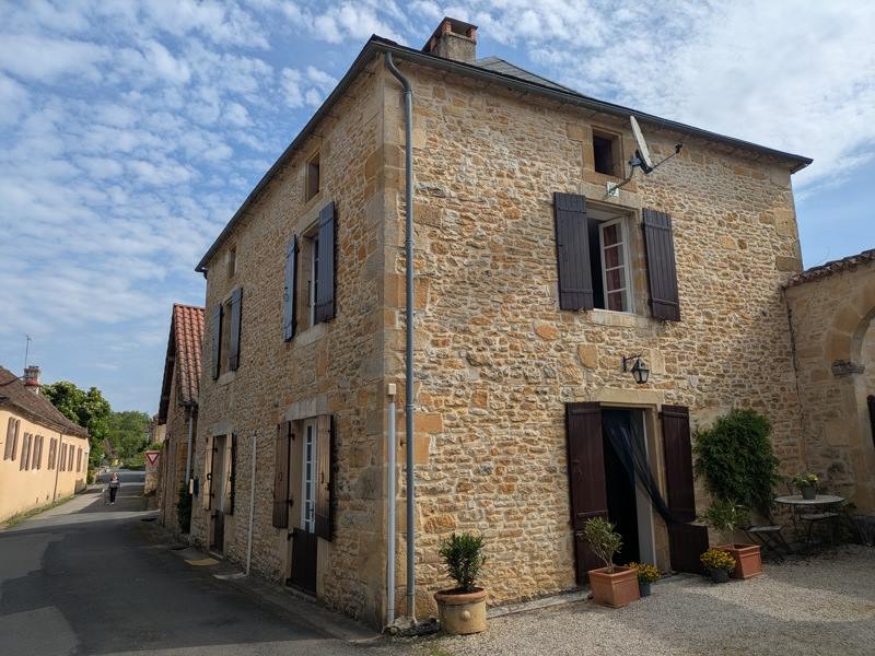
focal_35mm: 25
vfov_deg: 54.9
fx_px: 632
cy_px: 328
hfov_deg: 69.4
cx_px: 438
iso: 46
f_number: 1.89
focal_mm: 5.43
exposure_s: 1/3378
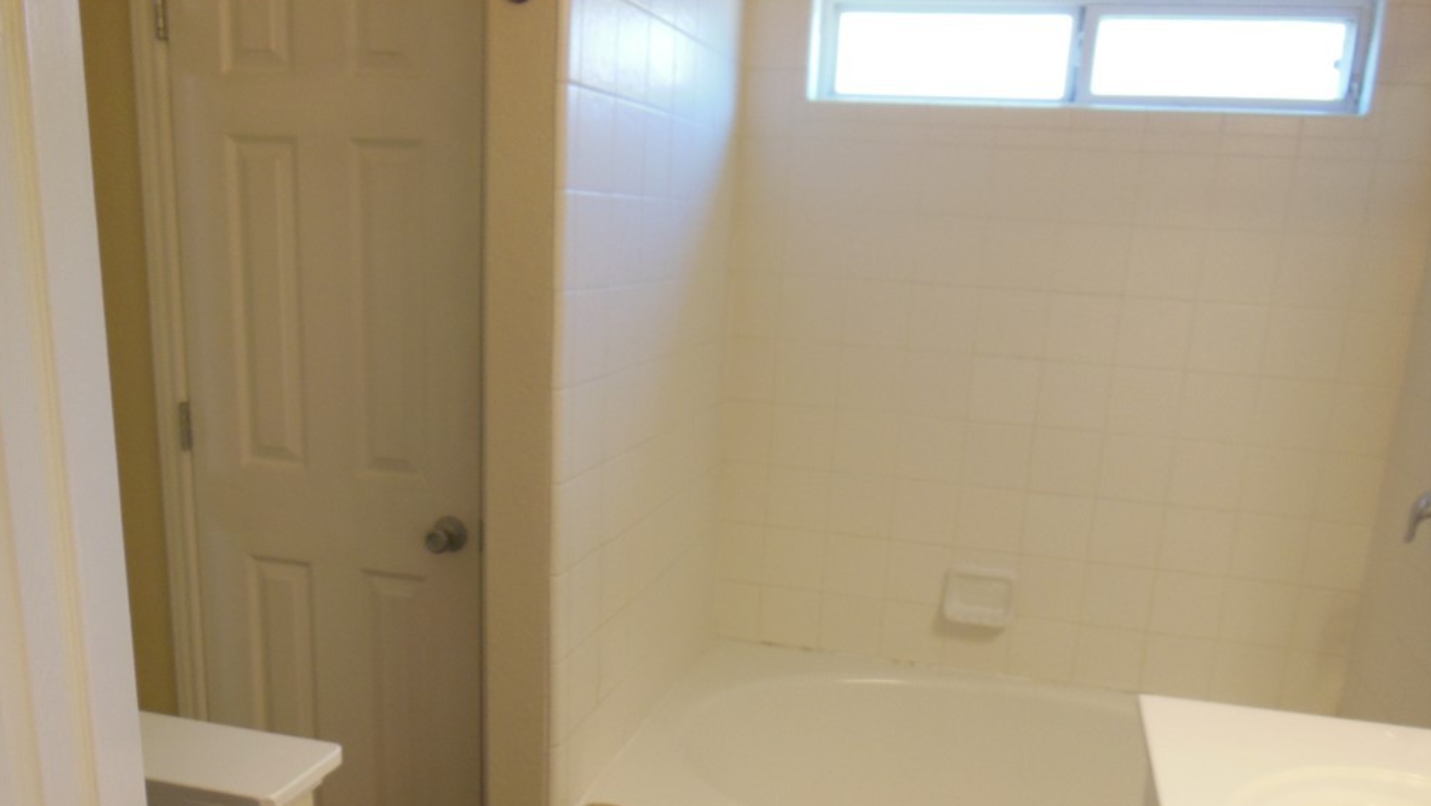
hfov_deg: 61.0
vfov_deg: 36.3
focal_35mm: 32
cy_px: 533
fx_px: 1214
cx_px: 715
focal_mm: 5.2
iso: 250
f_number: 3.7
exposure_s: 1/30
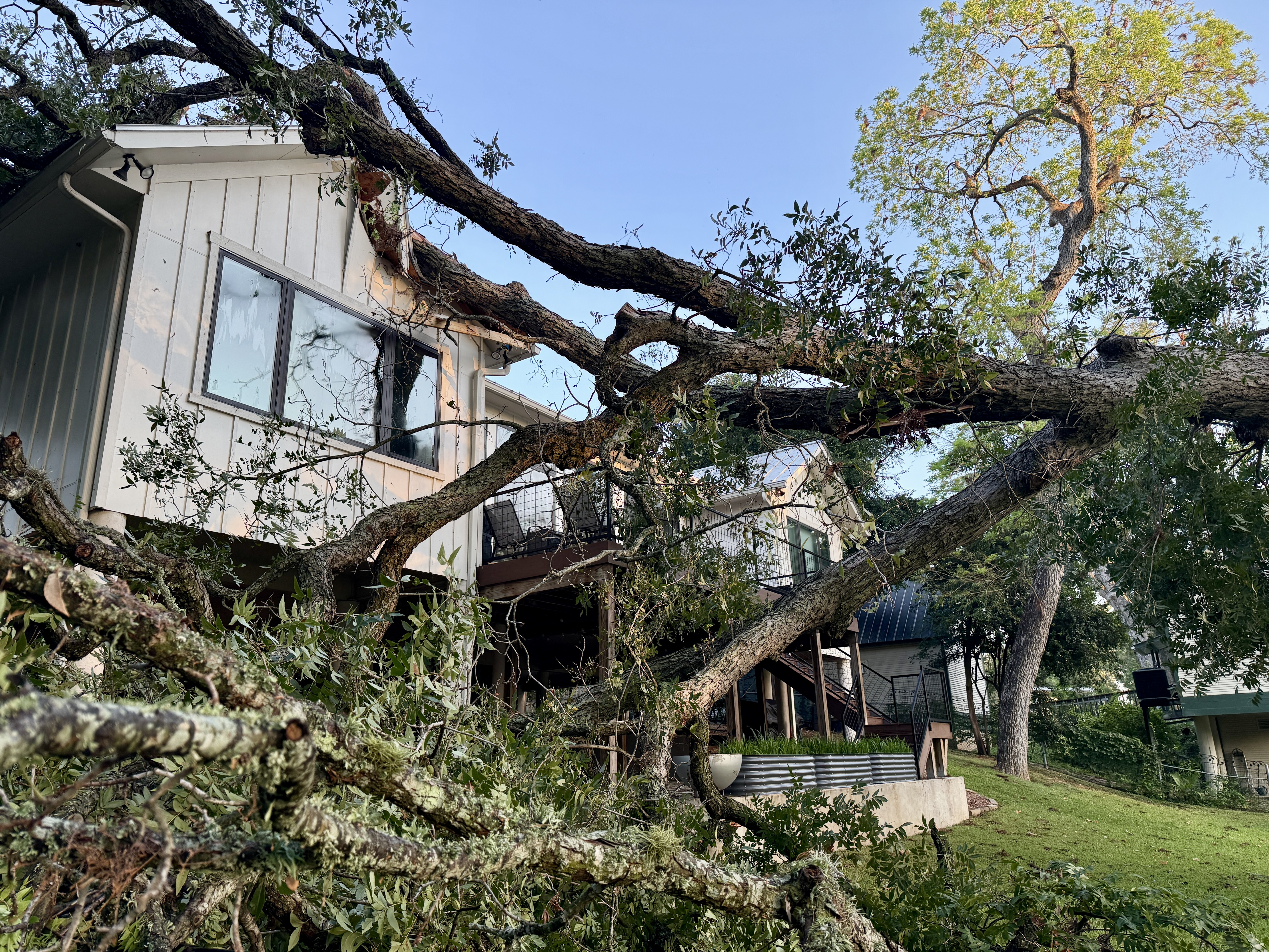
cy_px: 476
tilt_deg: +17.3
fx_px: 880
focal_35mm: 24
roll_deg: +1.6
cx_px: 634
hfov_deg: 71.6
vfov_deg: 56.8
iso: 100
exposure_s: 1/321
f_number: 1.78
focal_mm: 6.76
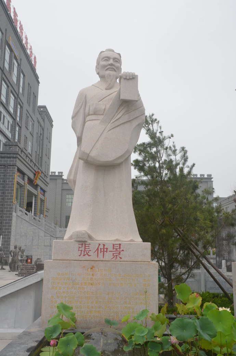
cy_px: 178
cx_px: 118
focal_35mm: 36
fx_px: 355
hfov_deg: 36.7
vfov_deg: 53.2
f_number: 9
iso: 200
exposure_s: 1/320
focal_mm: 24
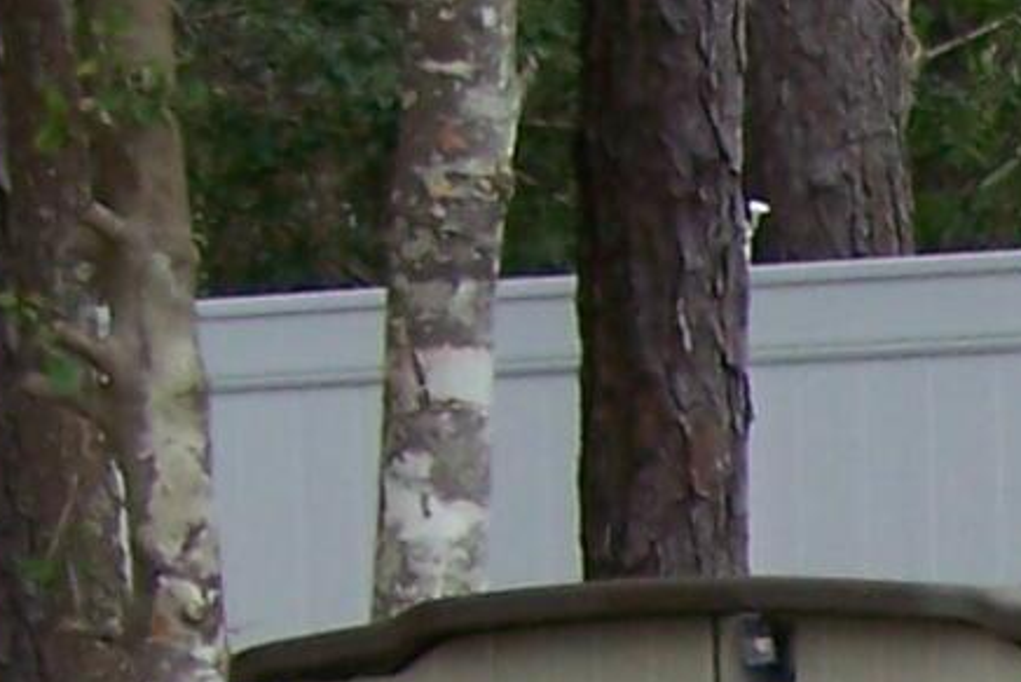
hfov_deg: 7.3
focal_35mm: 272
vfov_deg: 4.9
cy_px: 1772
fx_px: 7716
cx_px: 1979
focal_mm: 6.3
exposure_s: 1/400
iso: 64
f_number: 2.8
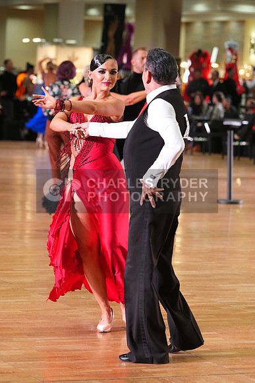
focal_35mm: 146
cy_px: 192
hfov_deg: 9.4
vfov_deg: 14.1
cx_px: 128
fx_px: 1550
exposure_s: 1/200
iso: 3200
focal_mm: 146
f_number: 5
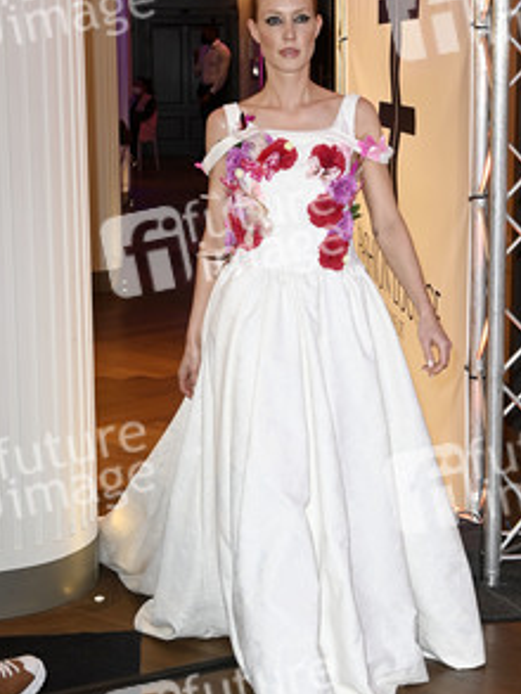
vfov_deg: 32.7
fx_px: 1183
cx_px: 291
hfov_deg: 24.8
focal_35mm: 59
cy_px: 360
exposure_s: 1/125
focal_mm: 45
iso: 800
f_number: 5.6
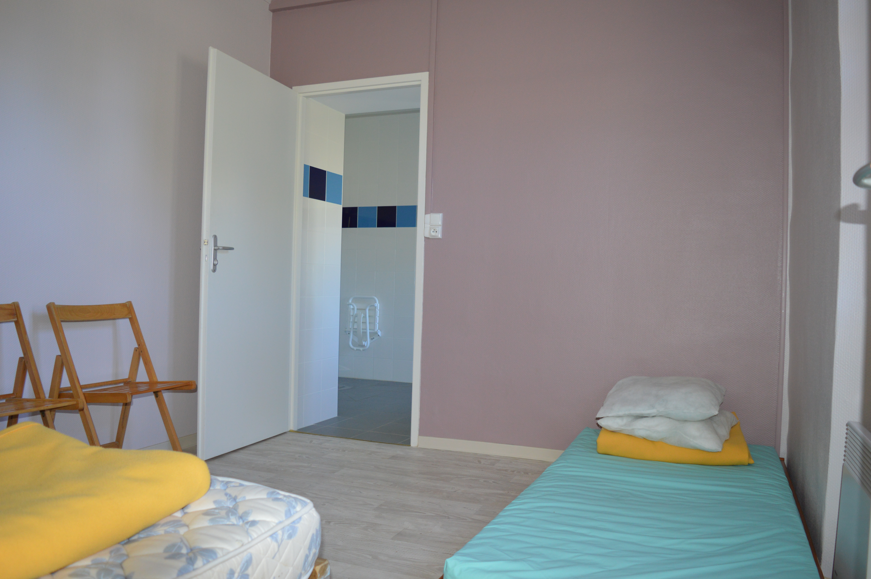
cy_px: 290
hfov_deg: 67.4
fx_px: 653
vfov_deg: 47.8
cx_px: 436
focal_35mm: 27
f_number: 3.5
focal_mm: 18
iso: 500
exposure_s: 1/60
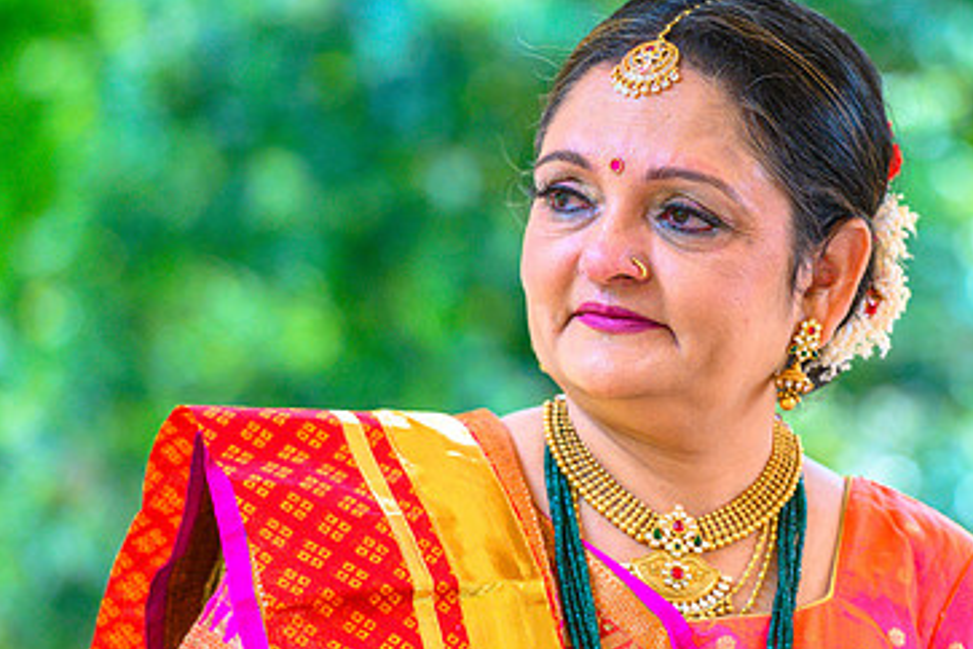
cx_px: 662
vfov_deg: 4.3
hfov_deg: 6.4
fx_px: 8648
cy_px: 345
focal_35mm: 320
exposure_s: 1/1250
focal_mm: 200
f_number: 3.2
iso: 640
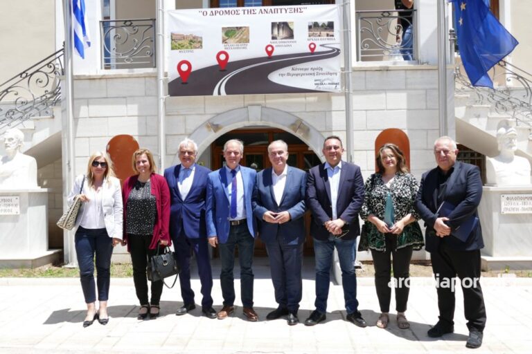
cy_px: 177
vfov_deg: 42.3
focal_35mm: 31
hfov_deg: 60.3
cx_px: 266
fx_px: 458
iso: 125
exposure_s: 1/1600
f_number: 3
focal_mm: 11.35
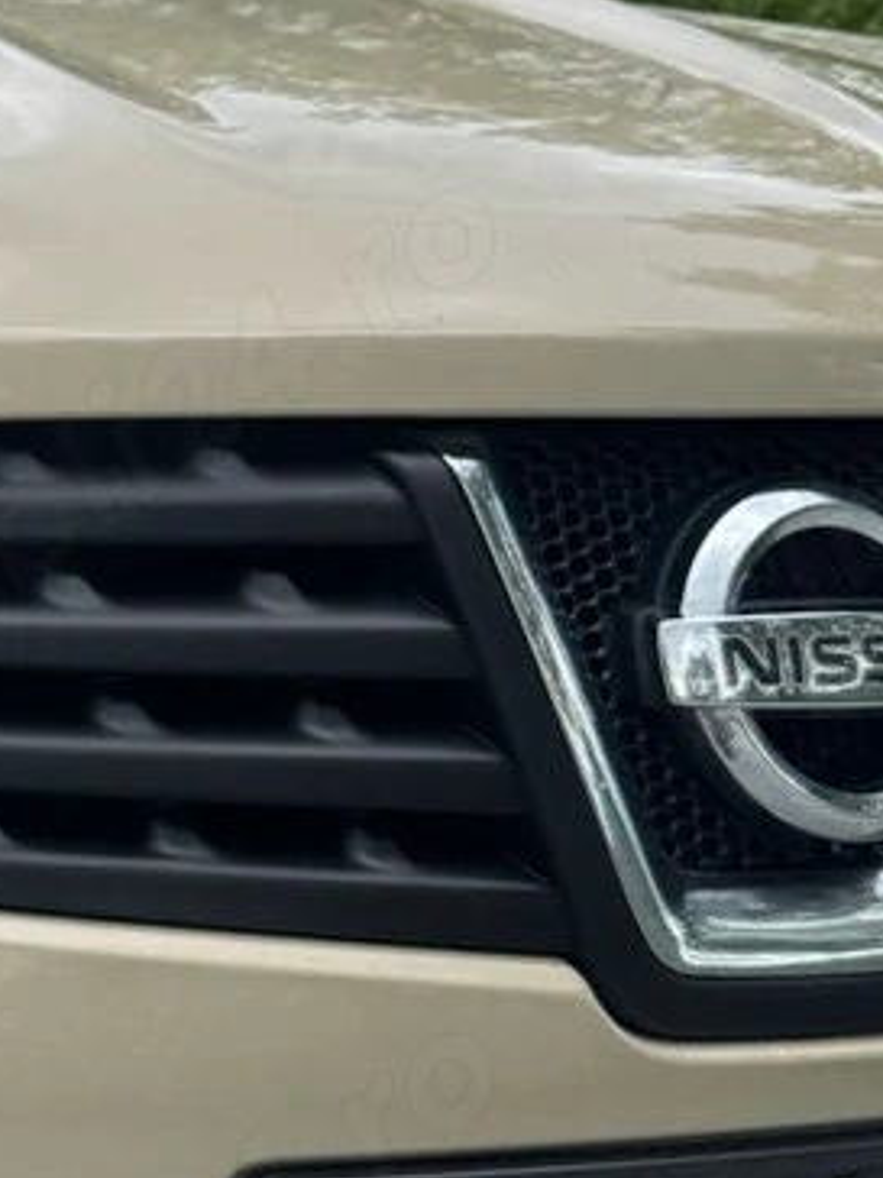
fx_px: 2993
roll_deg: +1.1
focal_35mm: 88
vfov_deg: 22.3
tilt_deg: -5.9
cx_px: -475
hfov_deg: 15.4
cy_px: 576
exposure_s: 1/1923
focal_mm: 6.76
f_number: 1.78
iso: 80
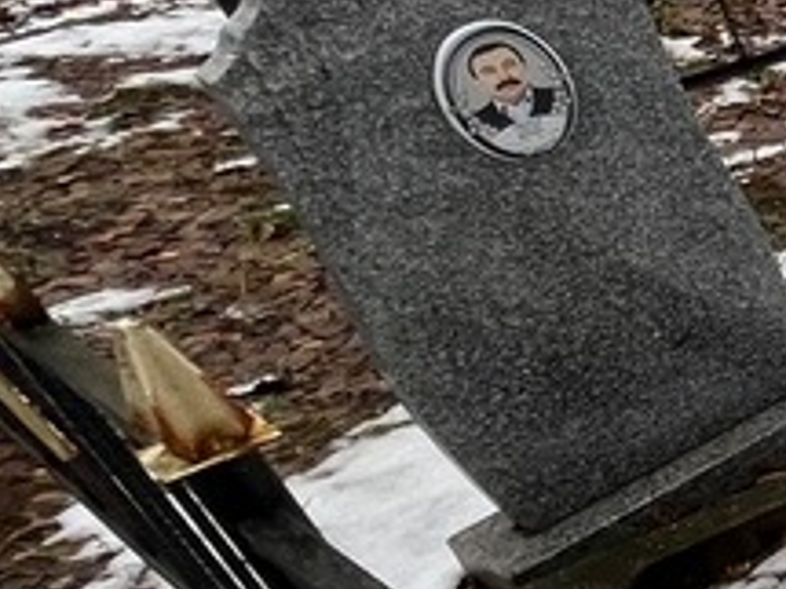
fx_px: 1407
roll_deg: +5.8
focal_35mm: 62
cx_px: 1835
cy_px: 329
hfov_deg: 15.8
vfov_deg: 23.6
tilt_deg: -33.5
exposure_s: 1/129
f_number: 1.8
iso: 32
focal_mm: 1.57
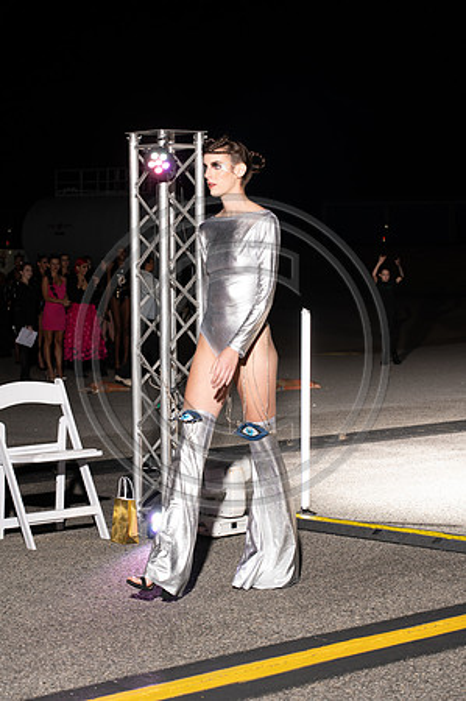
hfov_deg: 15.2
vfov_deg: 22.6
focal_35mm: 90
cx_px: 233
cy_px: 350
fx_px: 1751
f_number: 6.3
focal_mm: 90
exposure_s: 1/200
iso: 1000
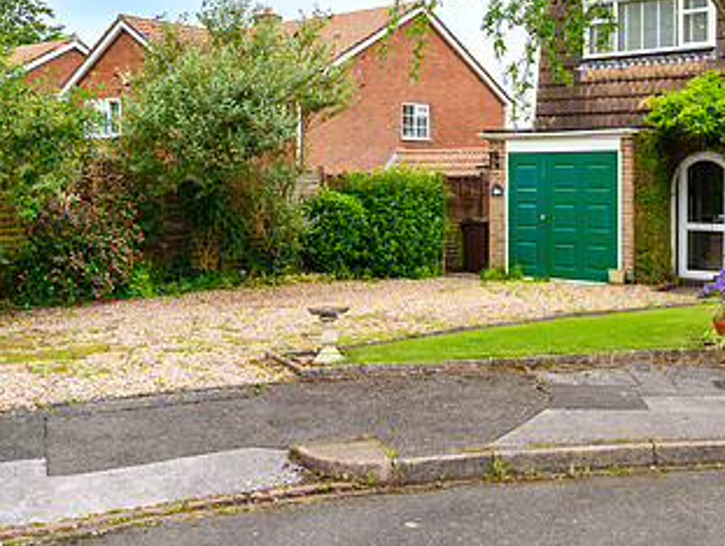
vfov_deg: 33.5
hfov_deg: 43.2
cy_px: 200
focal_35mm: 43
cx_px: 485
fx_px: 902
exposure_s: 1/200
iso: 100
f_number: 5.6
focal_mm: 24
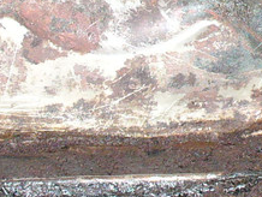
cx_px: 273
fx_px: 1371
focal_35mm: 181
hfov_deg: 10.8
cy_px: -103
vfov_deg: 8.0
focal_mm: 6.1
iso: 125
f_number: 2.8
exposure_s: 1/30
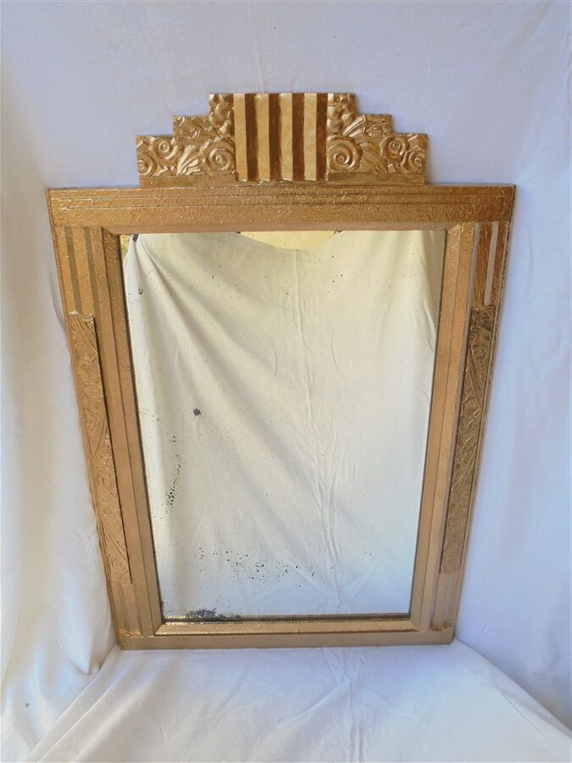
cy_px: 382
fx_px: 639
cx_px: 286
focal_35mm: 29
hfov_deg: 48.2
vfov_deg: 61.7
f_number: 3.7
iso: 100
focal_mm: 5.3
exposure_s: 1/80
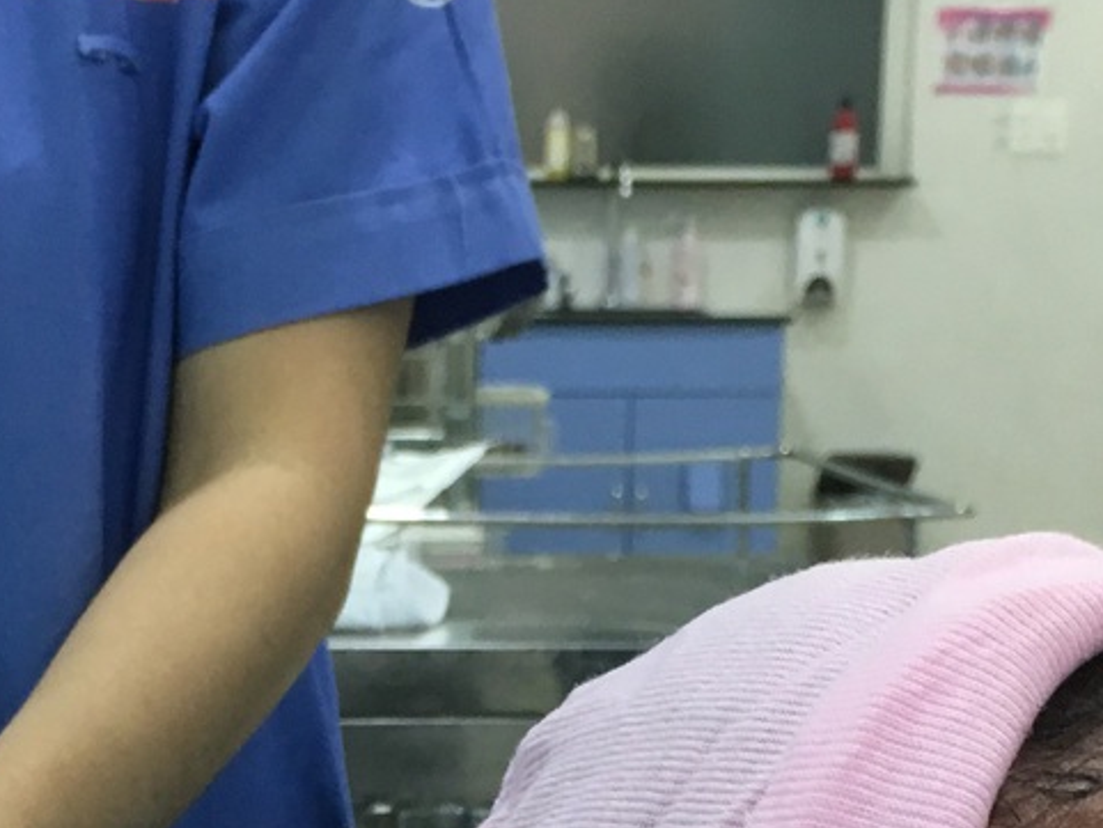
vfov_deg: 16.2
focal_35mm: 88
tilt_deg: -14.3
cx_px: 394
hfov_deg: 22.2
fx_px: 2805
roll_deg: -0.6
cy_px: 974
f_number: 2.2
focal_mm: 4.15
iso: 100
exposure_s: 1/33
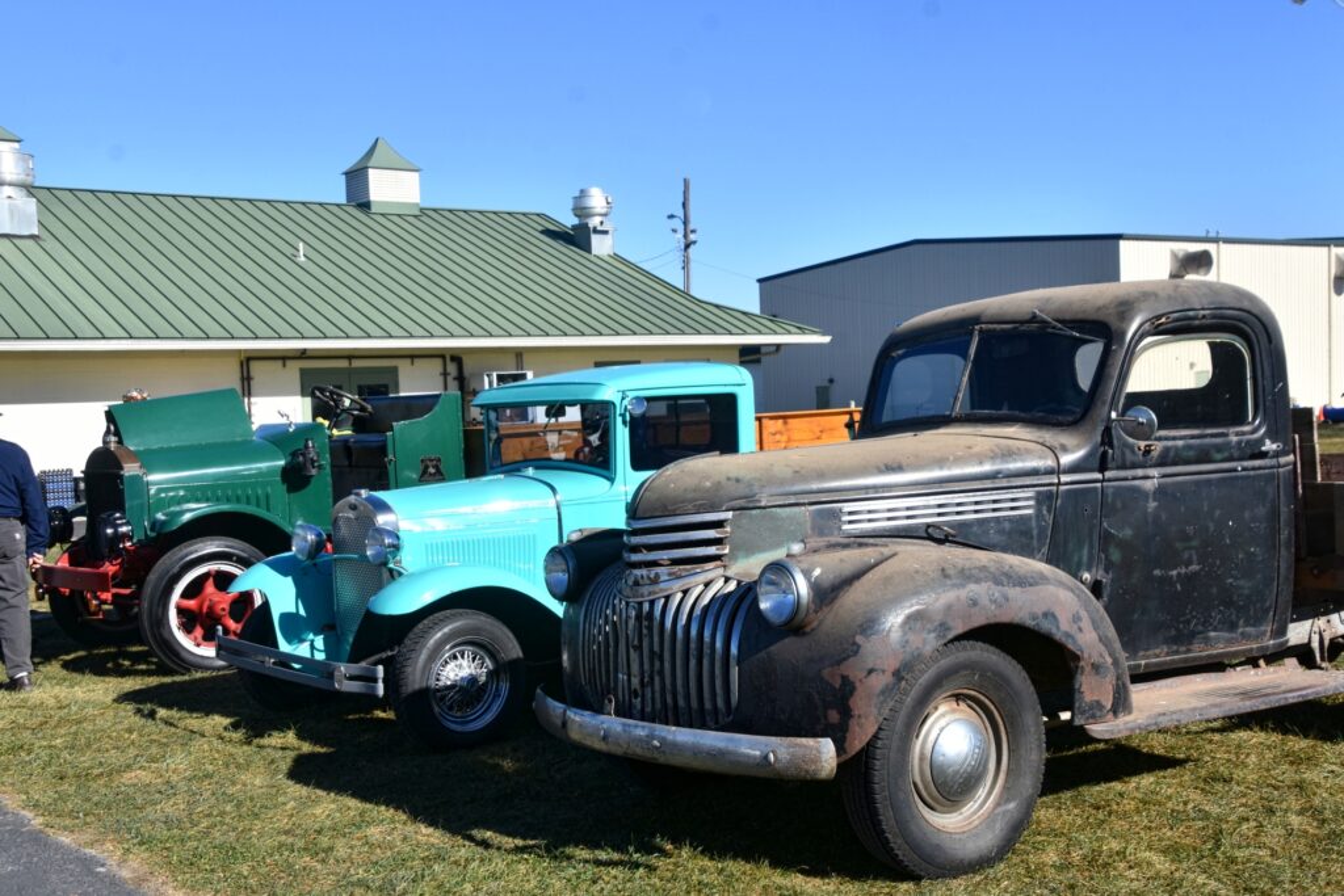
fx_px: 1456
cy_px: 448
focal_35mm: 39
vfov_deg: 34.2
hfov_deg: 49.5
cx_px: 672
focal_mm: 26
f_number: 8
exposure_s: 1/500
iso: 180
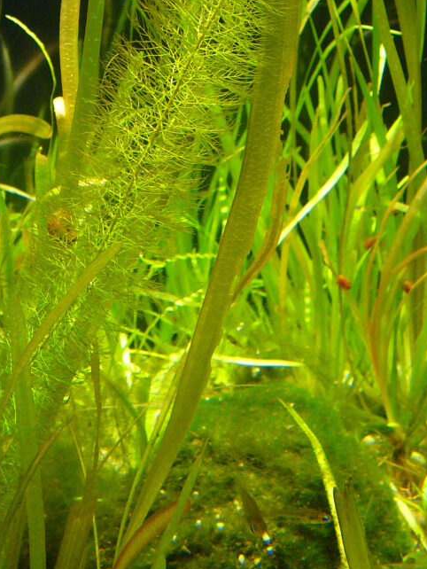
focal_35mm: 59
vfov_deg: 32.4
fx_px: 970
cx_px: 134
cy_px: 190
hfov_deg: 24.7
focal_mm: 6.1
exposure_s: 1/20
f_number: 2.8
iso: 200
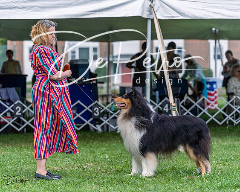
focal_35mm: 141
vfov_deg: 11.0
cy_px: 96
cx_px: 120
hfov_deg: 13.7
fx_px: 1000
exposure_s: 1/1000
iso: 100
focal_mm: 125
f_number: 3.5
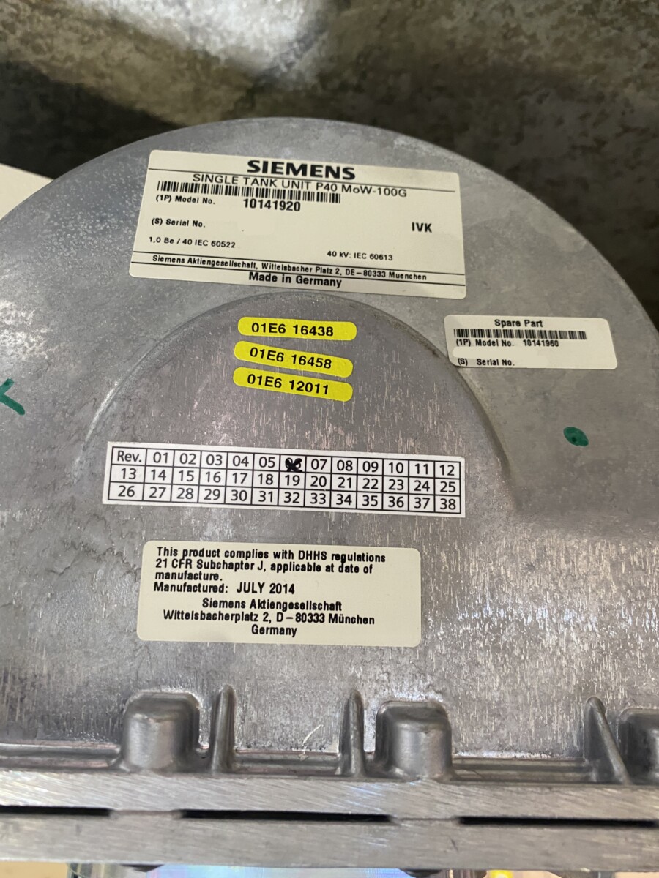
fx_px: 635
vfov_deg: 69.4
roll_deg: -1.0
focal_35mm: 25
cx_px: 330
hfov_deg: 54.9
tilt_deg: -23.4
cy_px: 439
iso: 320
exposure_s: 1/50
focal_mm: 4.25
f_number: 1.8
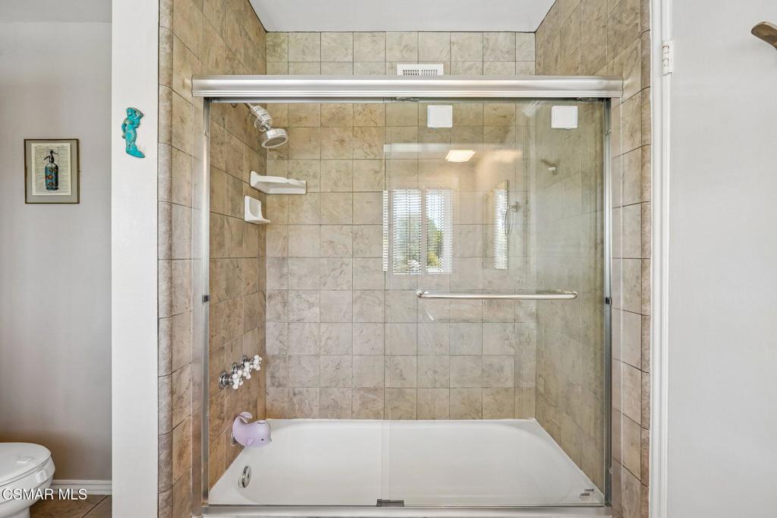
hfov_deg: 96.8
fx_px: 345
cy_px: 259
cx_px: 388
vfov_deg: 73.7
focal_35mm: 16
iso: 400
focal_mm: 16
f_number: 8
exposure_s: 1/6
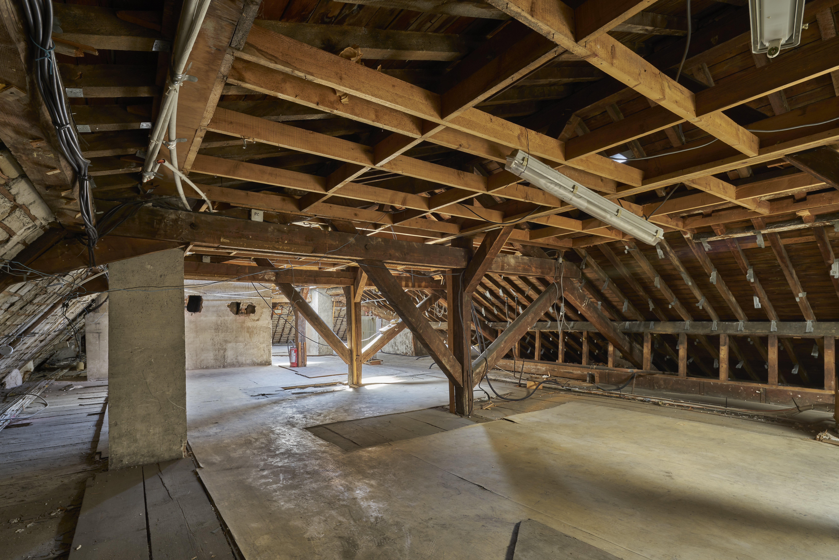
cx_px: 420
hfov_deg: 93.3
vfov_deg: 70.5
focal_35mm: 17
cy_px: 280
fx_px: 396
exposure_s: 1.6
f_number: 13
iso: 100
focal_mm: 17
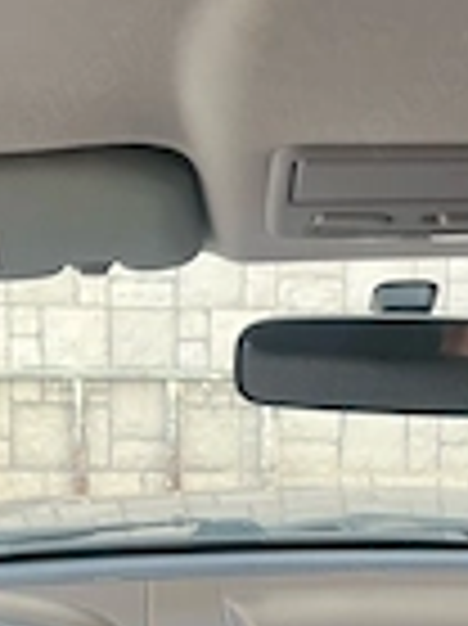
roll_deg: -1.1
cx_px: 238
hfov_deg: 19.6
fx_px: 1354
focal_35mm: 75
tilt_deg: -12.4
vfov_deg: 25.8
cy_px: 446
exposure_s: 1/121
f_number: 1.5
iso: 32
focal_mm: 5.7
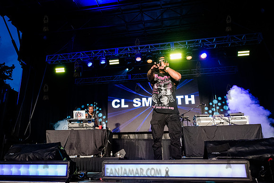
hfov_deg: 64.3
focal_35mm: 29
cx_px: 120
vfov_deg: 45.7
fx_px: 217
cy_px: 89
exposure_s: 1/400
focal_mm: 24
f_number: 4
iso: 5000
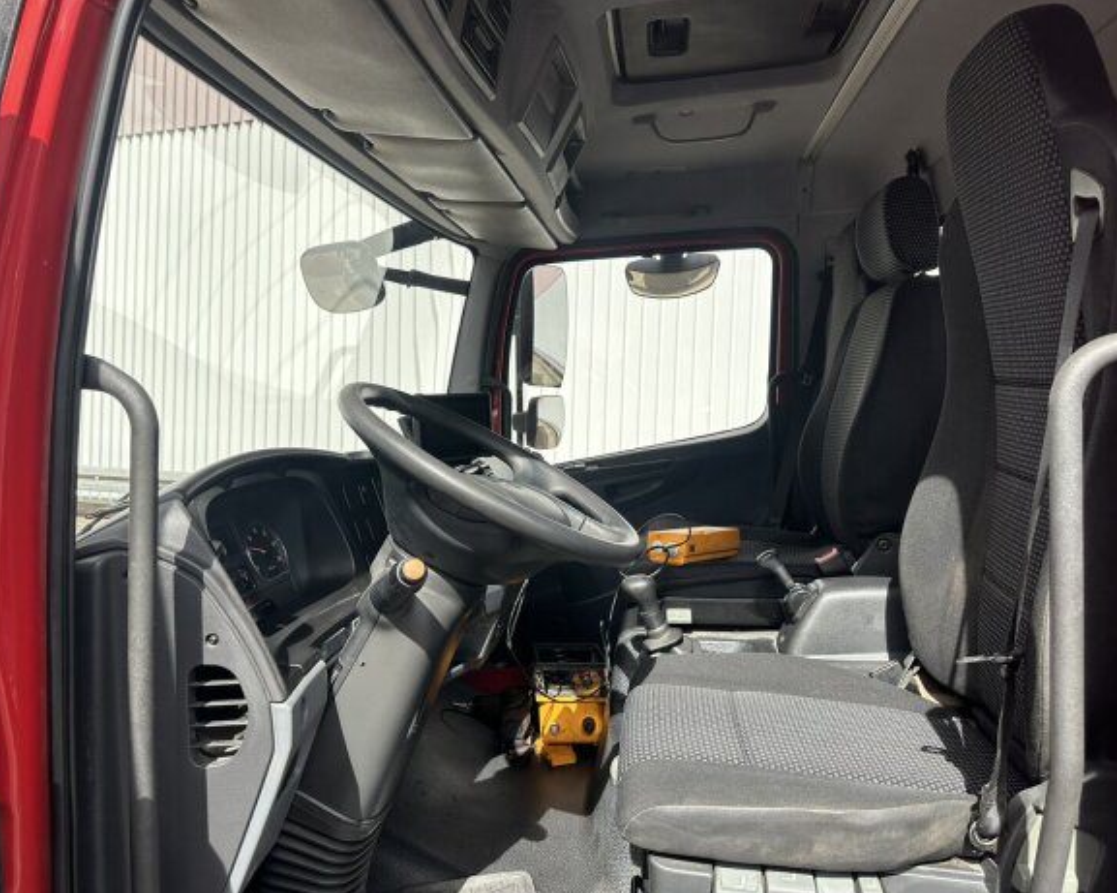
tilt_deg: -1.1
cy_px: 430
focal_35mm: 26
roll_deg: +0.3
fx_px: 859
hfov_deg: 66.1
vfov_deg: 54.9
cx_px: 567
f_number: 1.78
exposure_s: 1/2110
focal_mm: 6.86
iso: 80
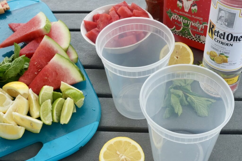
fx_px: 198
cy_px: 80
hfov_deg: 62.9
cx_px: 121
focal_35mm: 29
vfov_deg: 44.5
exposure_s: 1/250
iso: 500
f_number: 10
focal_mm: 19.6
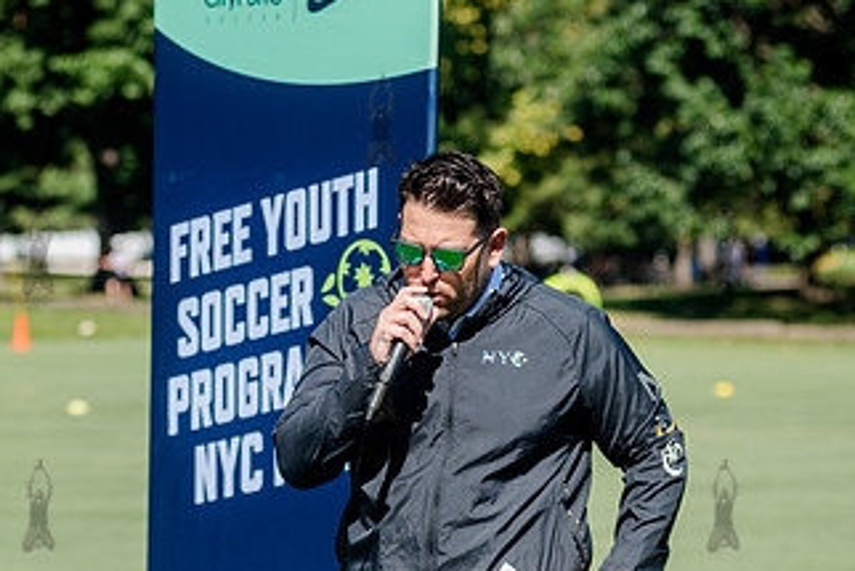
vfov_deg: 7.3
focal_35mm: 189
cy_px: 376
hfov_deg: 10.9
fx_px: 4491
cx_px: 380
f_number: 4
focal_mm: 105
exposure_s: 1/1250
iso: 250
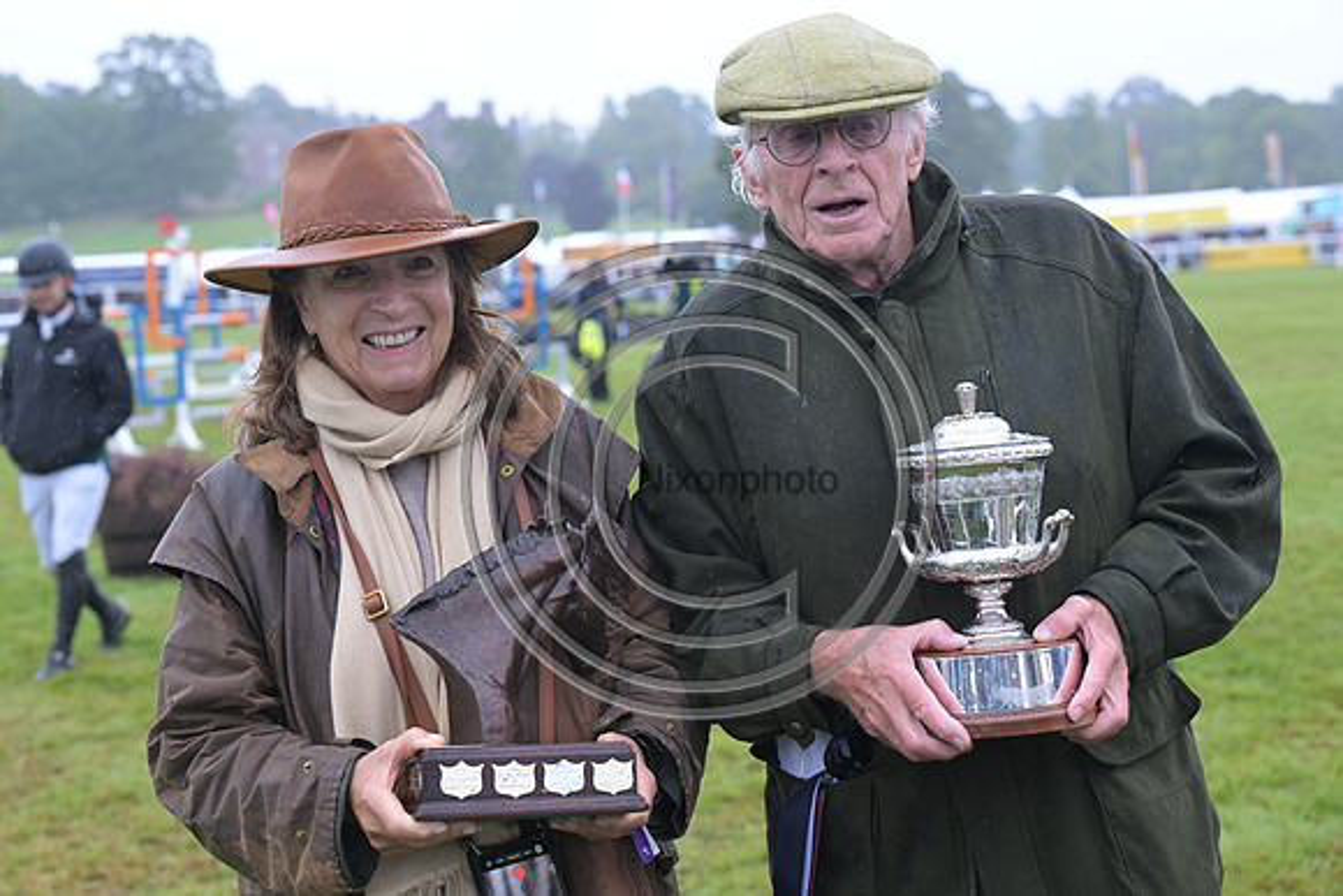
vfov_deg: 19.5
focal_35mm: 70
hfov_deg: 28.8
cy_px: 448
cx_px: 672
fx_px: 2612
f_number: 5.6
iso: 1100
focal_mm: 70
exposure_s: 1/800
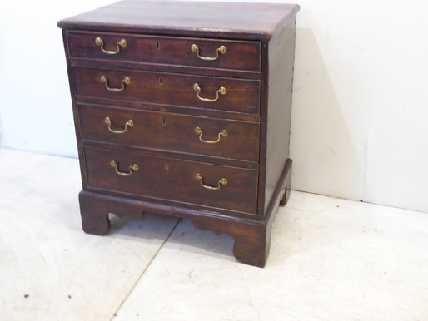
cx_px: 193
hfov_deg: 44.7
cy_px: 141
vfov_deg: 34.3
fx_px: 520
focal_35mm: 42
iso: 400
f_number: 3.7
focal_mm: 6.3
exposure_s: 1/6
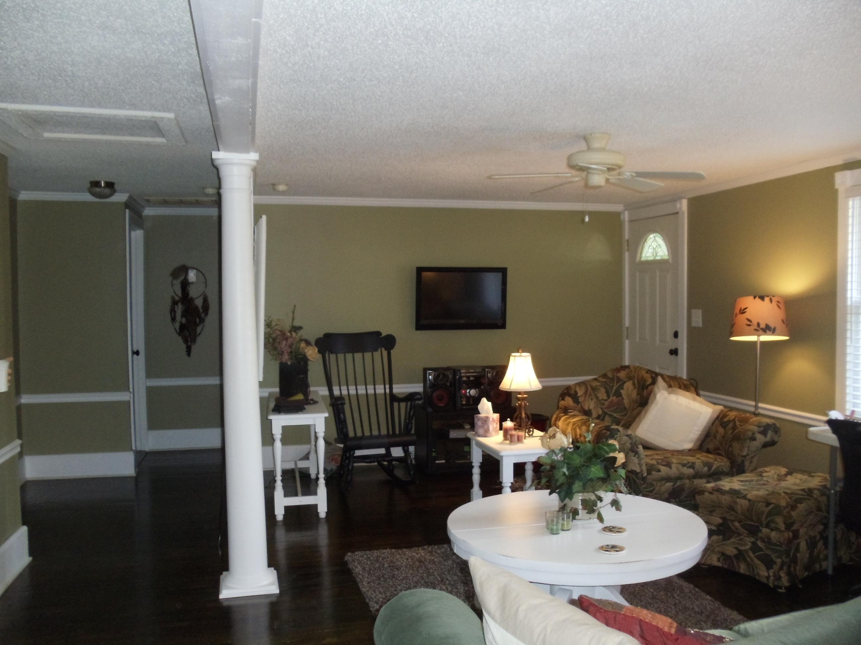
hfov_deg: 42.9
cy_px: 322
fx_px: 1094
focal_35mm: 44
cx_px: 430
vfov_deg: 32.9
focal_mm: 6
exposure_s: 1/30
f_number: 3.5
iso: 400
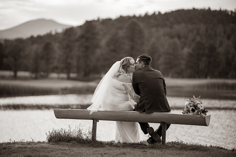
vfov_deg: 16.1
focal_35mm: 85
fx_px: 557
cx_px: 118
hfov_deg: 23.9
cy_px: 78
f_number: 1.6
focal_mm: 85
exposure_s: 1/800
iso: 100
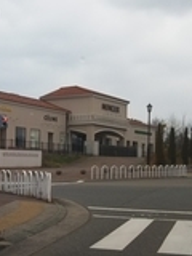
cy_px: 173
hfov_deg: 19.2
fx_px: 555
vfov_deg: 25.8
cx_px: 11
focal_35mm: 75
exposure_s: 1/253
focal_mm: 4
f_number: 2.2
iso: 40
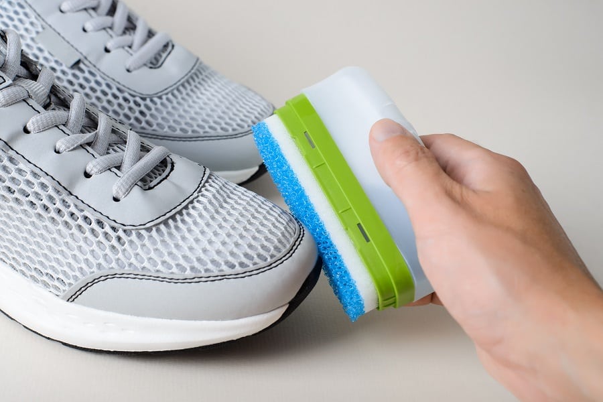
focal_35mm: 50
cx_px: 302
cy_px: 201
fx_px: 837
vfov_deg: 27.0
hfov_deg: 39.6
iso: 100
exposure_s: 1/160
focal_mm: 50
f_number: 7.1
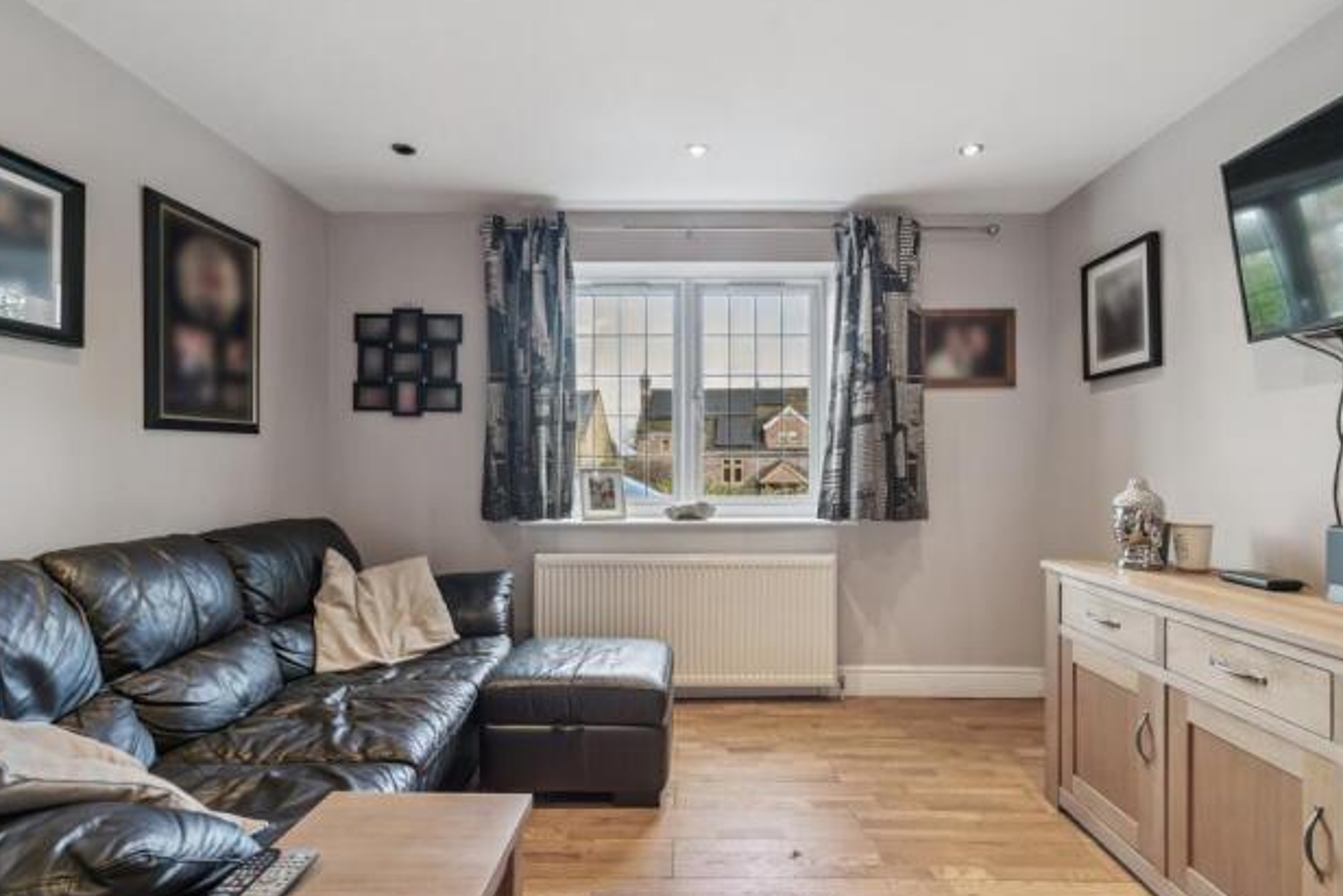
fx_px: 634
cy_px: 461
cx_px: 688
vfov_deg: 70.5
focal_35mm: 17
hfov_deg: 93.2
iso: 320
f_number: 7.1
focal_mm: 16
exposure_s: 1/10
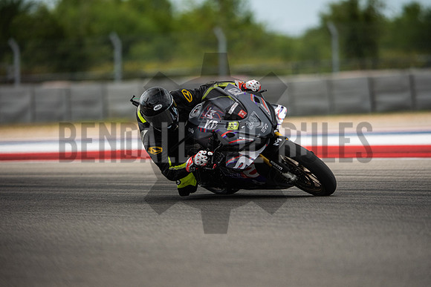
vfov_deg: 4.6
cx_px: 216
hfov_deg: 6.9
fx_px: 3592
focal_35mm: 300
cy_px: 144
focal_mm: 200
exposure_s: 1/4000
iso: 320
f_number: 2
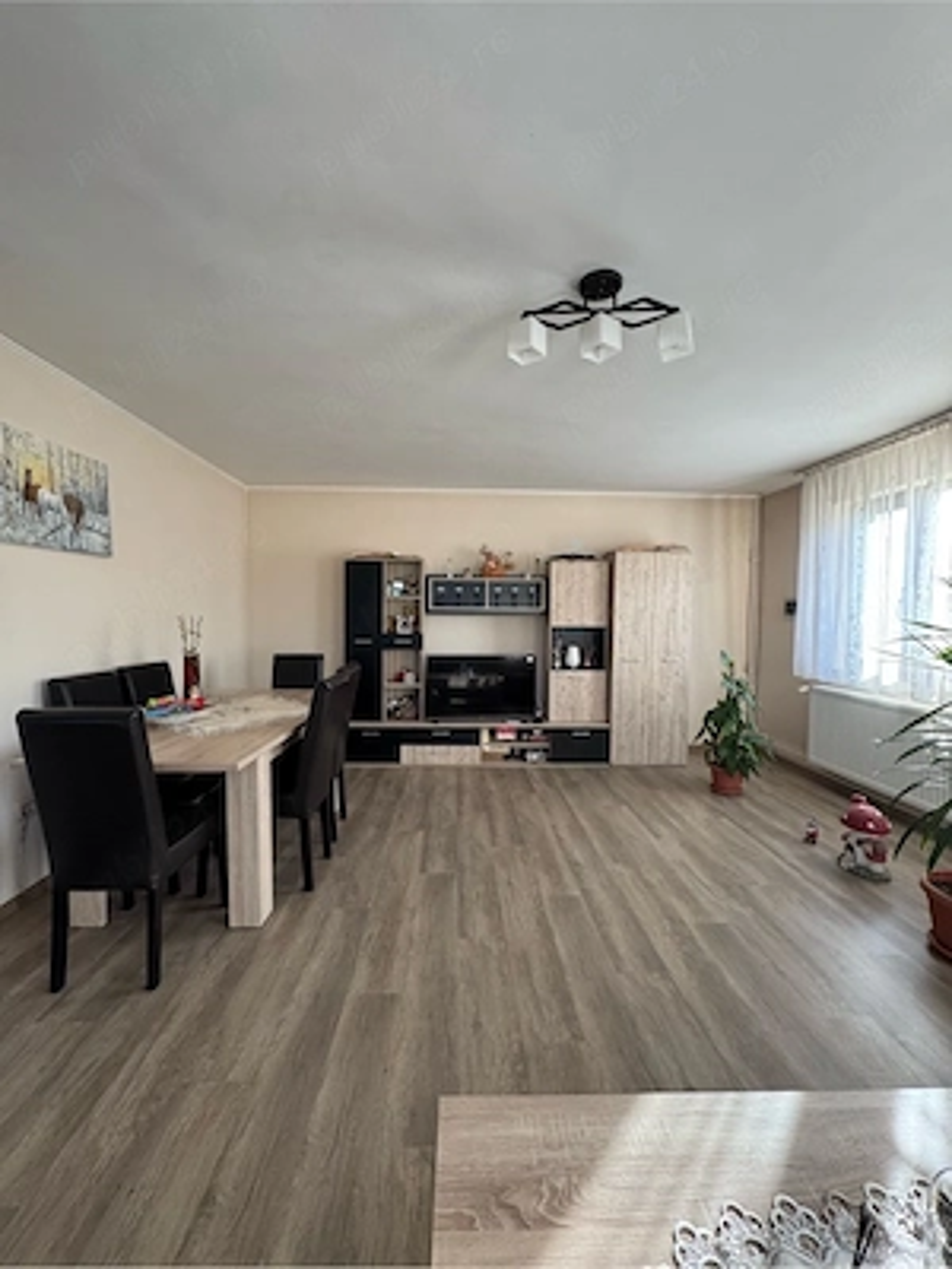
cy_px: 634
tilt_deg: -2.0
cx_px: 476
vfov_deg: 102.1
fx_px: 513
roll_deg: -0.3
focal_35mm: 14
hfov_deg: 85.7
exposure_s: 1/99
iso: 200
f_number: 2.2
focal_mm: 2.22
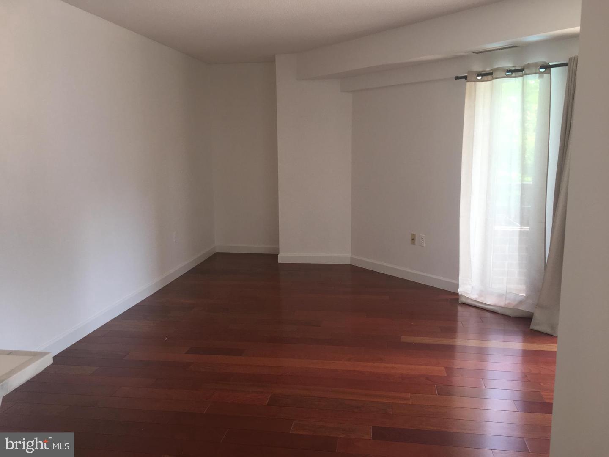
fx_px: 510
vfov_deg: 48.2
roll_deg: +1.0
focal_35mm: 29
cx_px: 304
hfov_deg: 61.7
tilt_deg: -9.7
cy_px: 228
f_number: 2.2
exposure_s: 1/40
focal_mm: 4.15
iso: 25
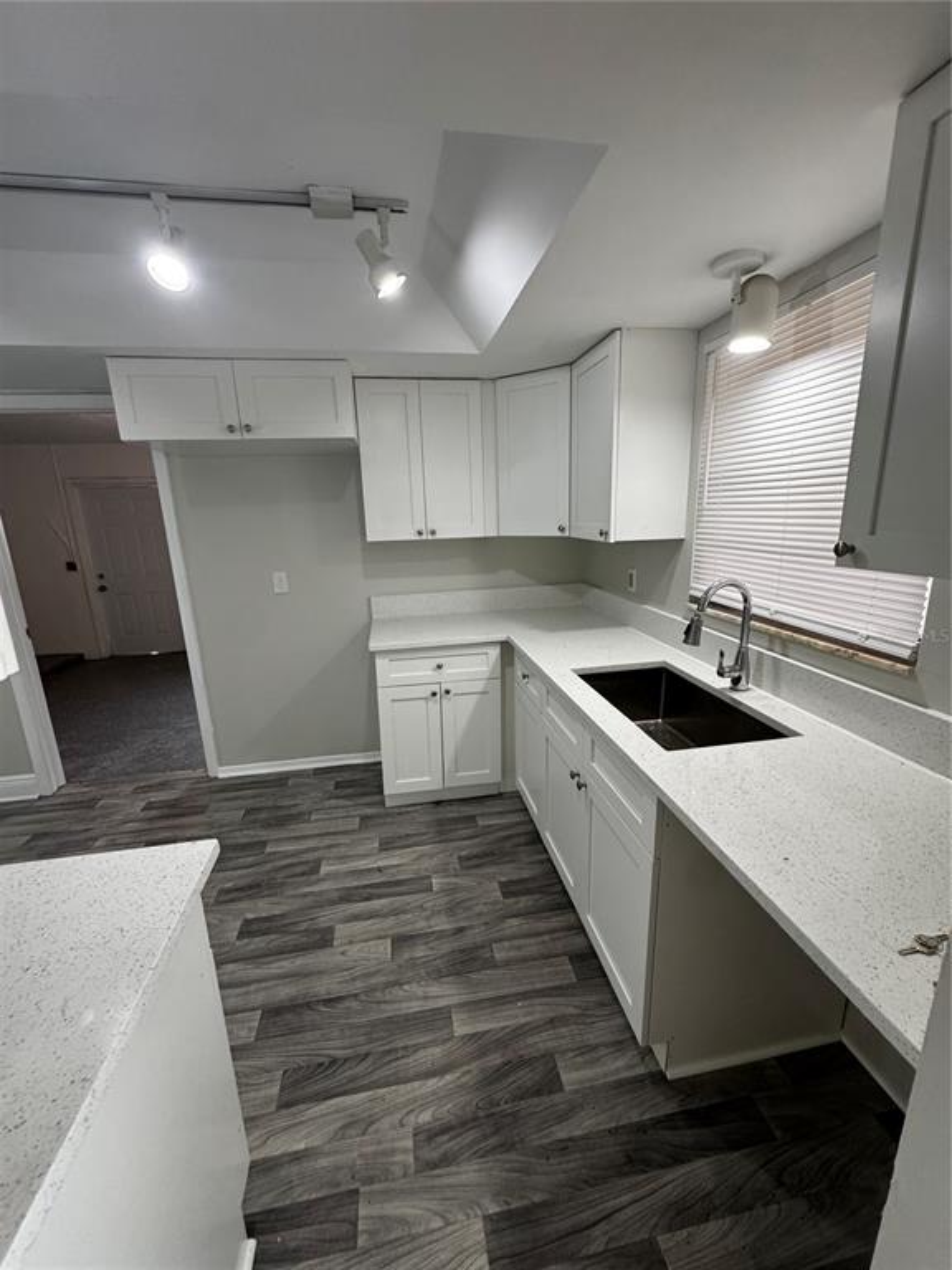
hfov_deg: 85.7
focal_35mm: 14
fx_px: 513
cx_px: 476
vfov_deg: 102.1
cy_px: 635
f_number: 2.2
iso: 320
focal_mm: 2.22
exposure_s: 1/120
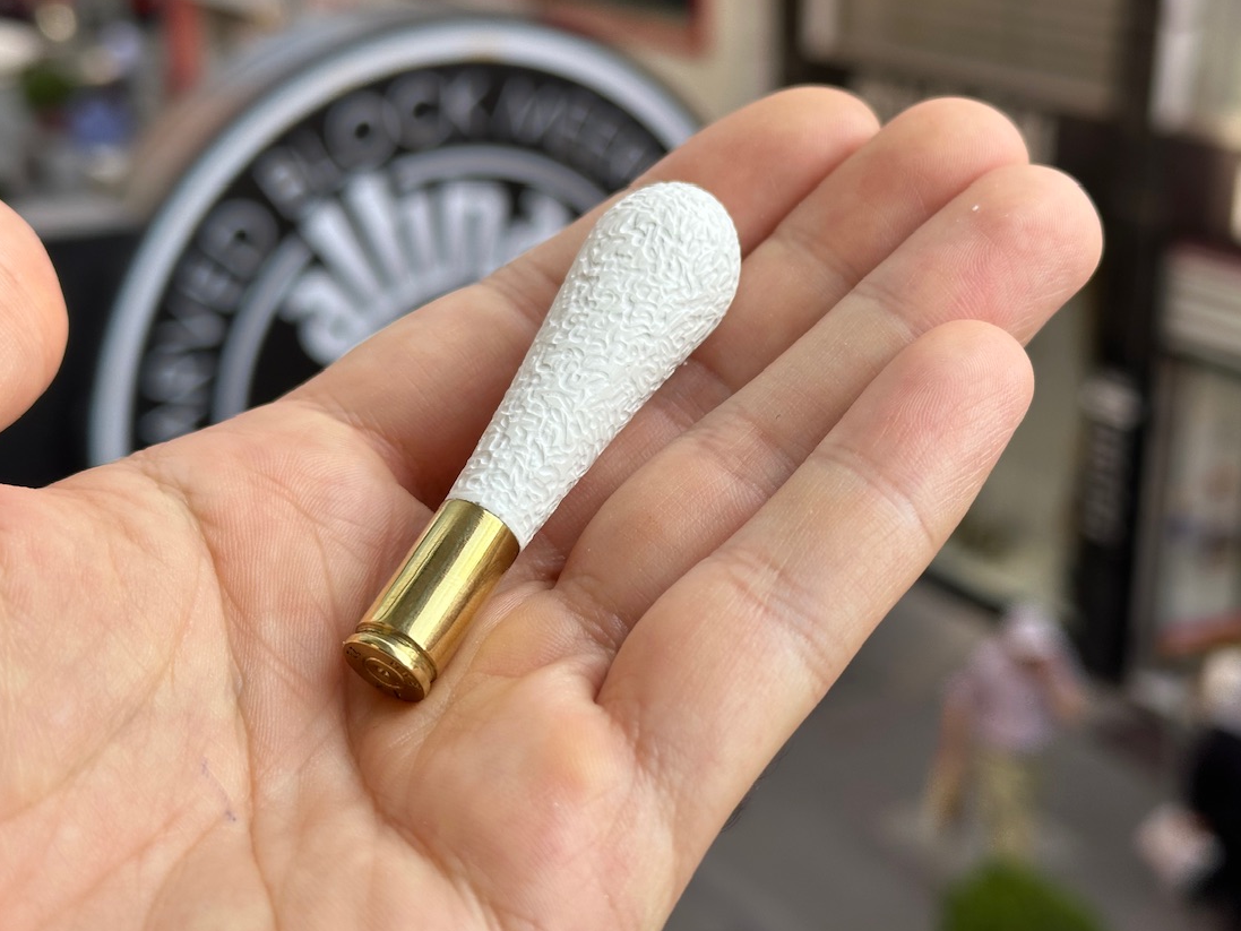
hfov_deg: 34.3
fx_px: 2008
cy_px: 412
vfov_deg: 26.1
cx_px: 681
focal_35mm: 56
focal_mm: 6.86
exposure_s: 1/773
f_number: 1.78
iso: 64
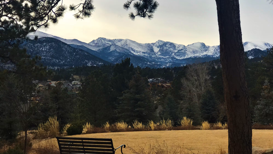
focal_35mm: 63
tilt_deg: +1.3
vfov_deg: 19.1
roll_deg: -0.4
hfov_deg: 33.3
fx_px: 456
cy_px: 64
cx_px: 138
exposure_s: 1/1100
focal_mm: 6.6
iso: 20
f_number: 2.8
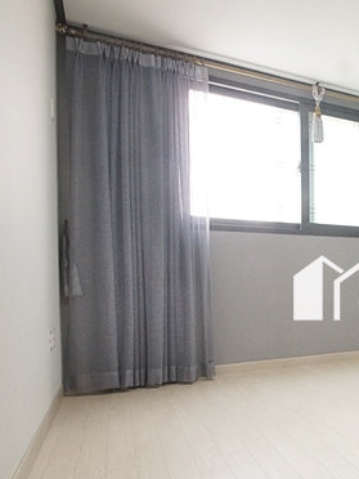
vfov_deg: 58.0
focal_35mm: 31
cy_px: 283
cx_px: 452
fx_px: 429
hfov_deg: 34.3
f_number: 9
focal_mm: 10
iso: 1600
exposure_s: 1/40
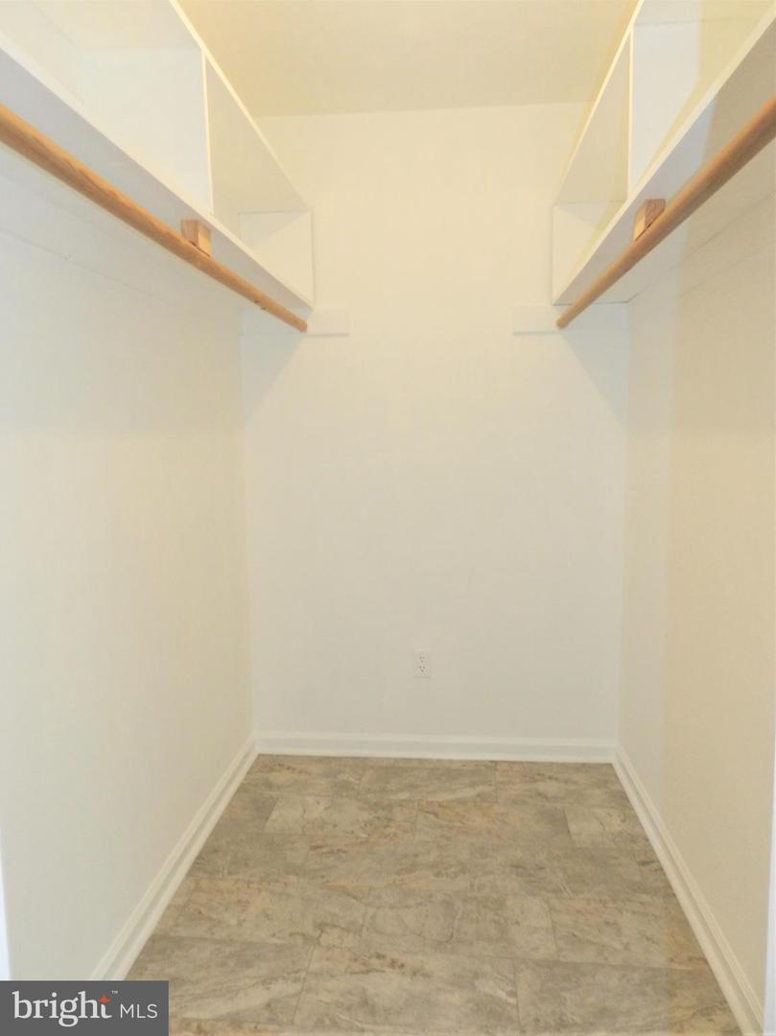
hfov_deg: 58.8
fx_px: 688
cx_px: 388
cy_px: 518
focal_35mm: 23
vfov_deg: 73.9
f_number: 3.4
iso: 400
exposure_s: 1/13
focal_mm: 4
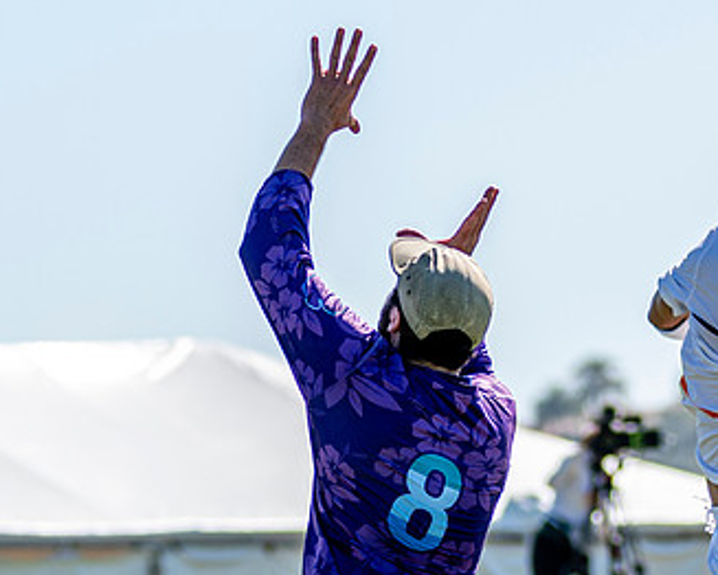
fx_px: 10631
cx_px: 354
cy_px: 246
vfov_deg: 3.1
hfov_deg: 3.9
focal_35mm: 500
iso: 100
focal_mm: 120
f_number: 3.2
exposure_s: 1/1250
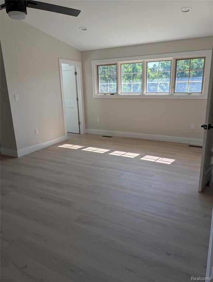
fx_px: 196
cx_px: 106
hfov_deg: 56.9
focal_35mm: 24
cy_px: 141
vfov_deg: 71.5
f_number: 1.68
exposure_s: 1/2320
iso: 19
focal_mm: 6.9
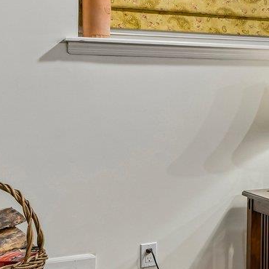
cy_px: 104
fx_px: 703
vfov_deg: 21.6
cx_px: 537
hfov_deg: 16.5
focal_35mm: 80
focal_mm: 17
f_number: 9
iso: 250
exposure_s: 1/5
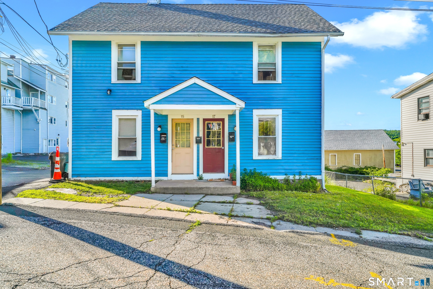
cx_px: 216
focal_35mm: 22
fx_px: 267
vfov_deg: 56.8
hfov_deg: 78.1
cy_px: 144
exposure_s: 1/500
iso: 500
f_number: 5
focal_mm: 22.2
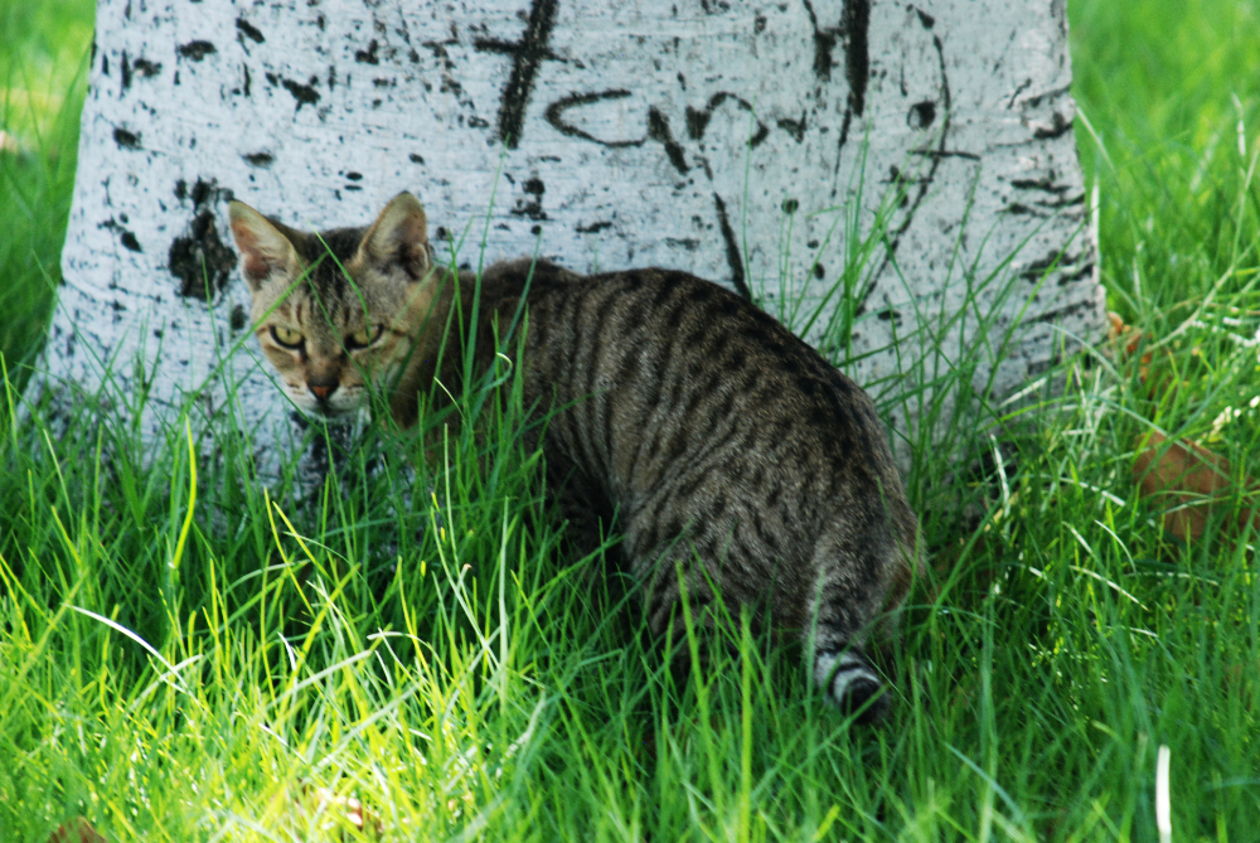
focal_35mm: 300
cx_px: 630
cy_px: 422
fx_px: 10510
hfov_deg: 6.9
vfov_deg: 4.6
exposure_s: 1/125
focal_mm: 200
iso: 640
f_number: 8
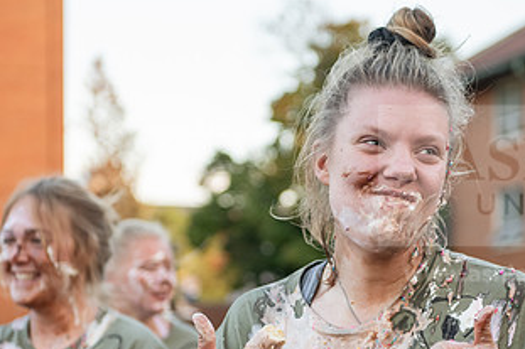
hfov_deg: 18.2
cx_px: 327
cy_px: 309
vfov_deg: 12.1
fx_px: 1632
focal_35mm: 112
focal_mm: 60
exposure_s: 1/400
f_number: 3.2
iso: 800
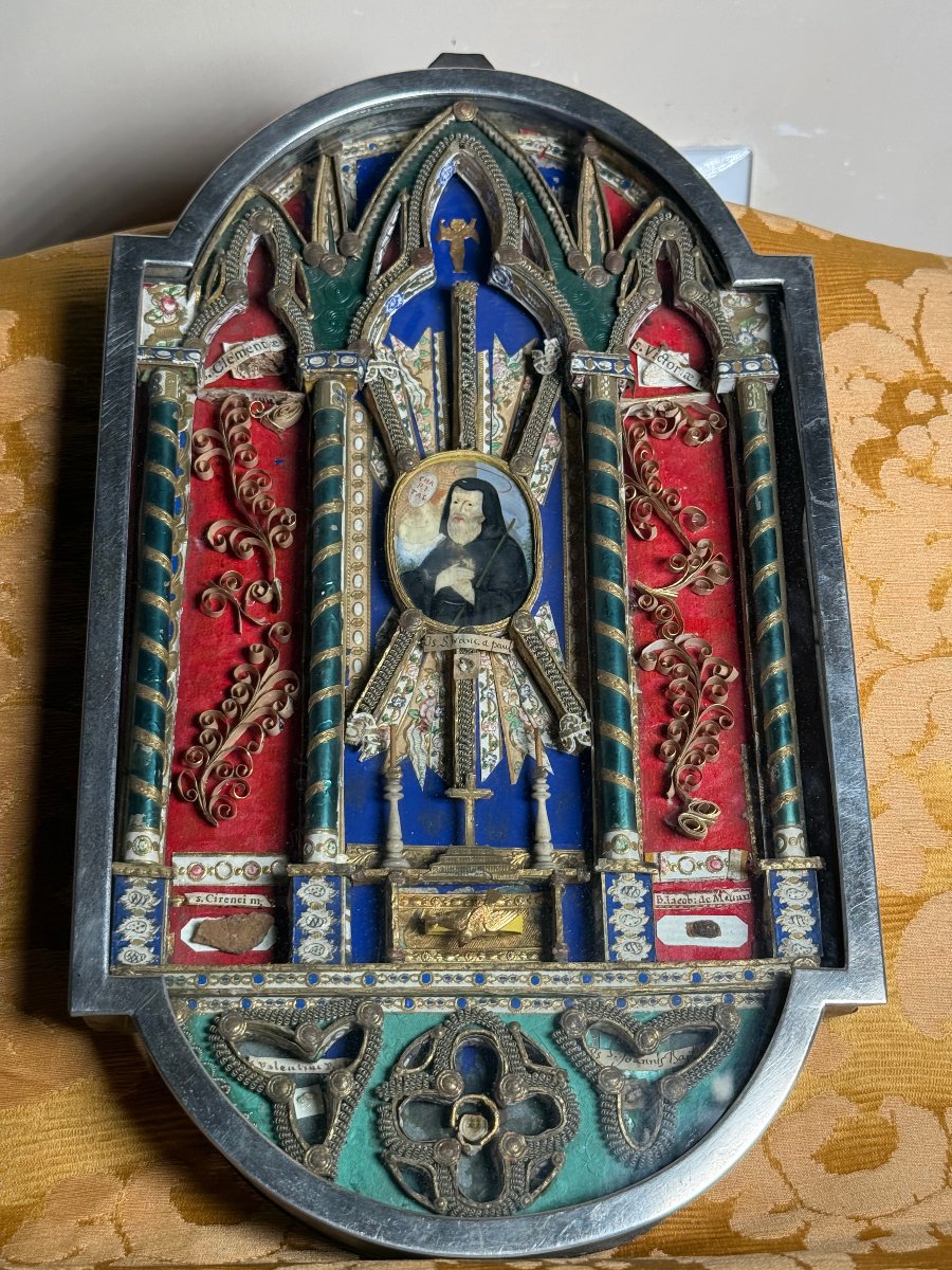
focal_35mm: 48
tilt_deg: -24.7
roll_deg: -1.6
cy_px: 635
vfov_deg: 39.7
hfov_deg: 30.3
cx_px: 476
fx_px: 1760
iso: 125
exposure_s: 1/236
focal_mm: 6.76
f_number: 1.78
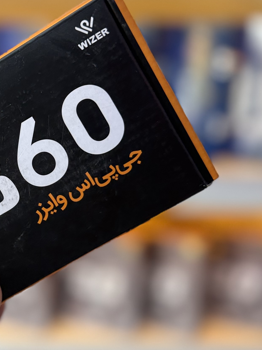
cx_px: -4
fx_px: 585
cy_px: 157
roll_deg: -0.6
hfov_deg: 24.0
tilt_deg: -14.1
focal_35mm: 58
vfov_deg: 33.2
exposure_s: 1/97
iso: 125
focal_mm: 6.76
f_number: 1.78
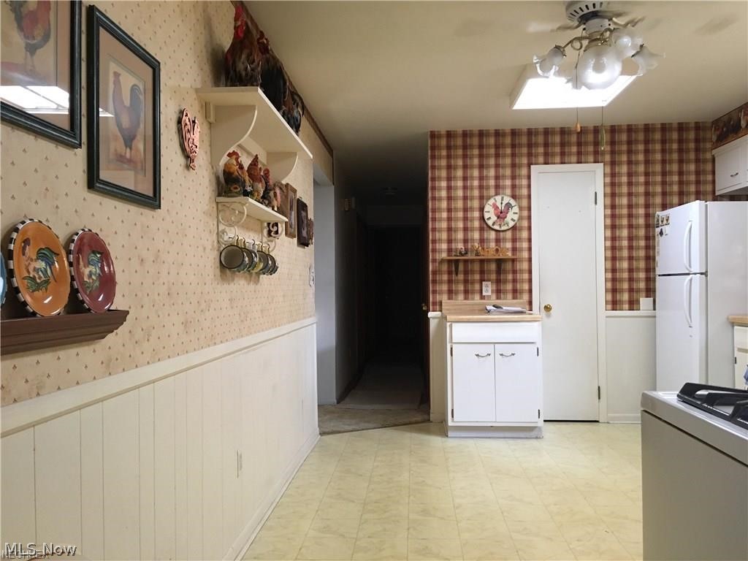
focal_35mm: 29
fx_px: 627
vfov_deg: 48.2
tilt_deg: +0.1
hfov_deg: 61.7
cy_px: 280
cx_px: 374
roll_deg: +1.0
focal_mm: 4.15
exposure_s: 1/30
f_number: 2.2
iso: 125
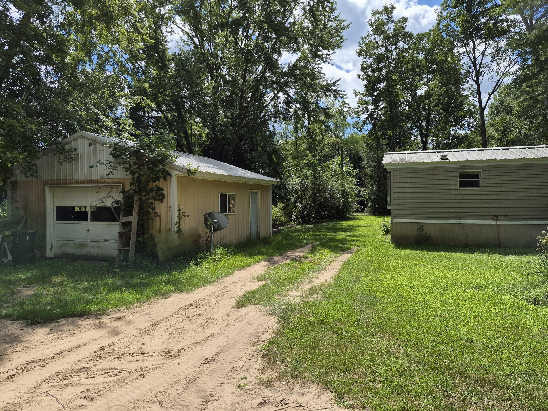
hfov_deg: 73.9
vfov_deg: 58.9
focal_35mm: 23
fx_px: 364
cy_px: 206
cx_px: 274
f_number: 1.8
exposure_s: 1/5856
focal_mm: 5.4
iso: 80
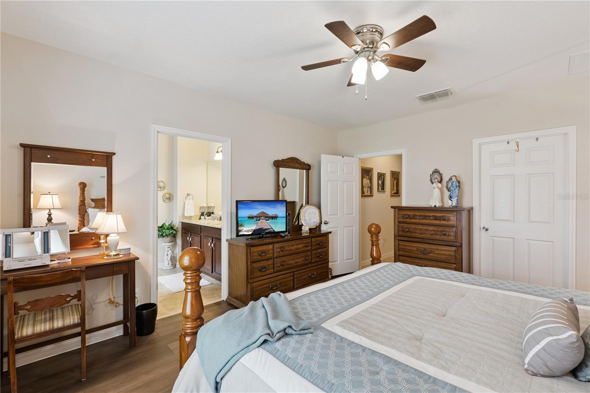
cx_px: 295
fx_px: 270
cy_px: 196
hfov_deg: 95.0
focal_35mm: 16
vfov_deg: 72.0
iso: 800
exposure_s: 1/15
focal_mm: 16.5
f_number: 10
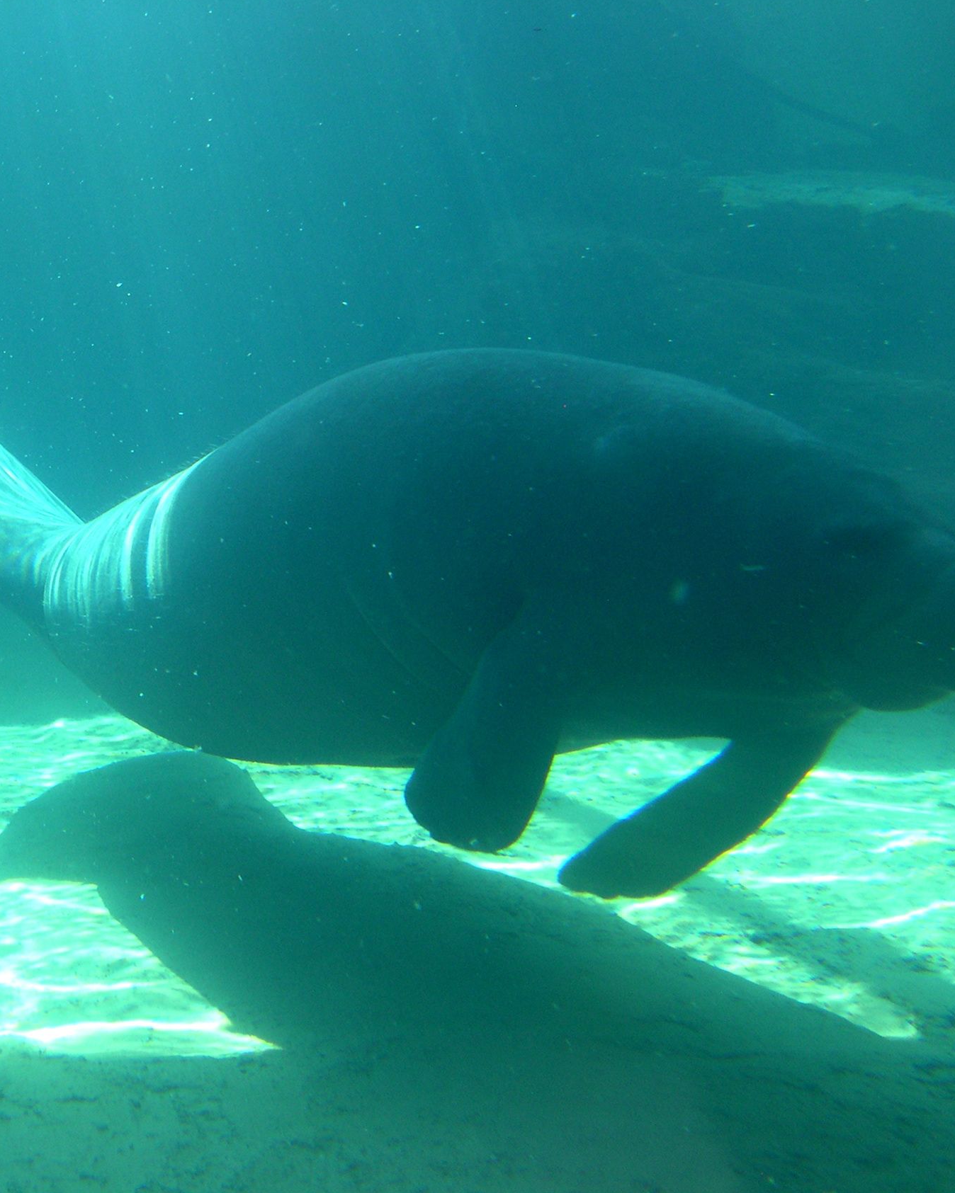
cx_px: 271
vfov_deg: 37.3
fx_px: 1767
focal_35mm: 50
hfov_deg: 29.9
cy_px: 596
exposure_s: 1/101
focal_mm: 8
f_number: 2.8
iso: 100
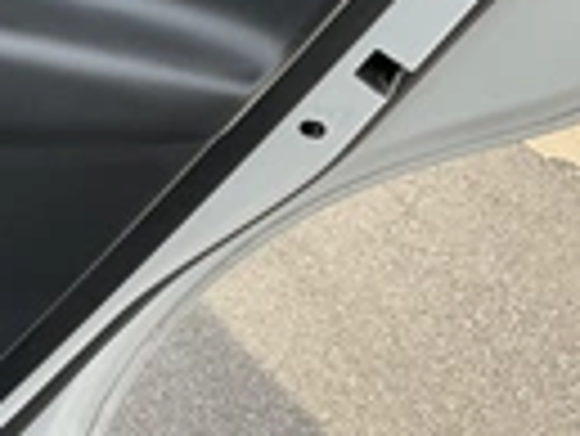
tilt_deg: -18.7
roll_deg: -6.3
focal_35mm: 87
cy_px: 67
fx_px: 1459
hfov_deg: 21.6
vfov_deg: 16.8
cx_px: -22
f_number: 1.8
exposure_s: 1/325
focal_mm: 3
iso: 25
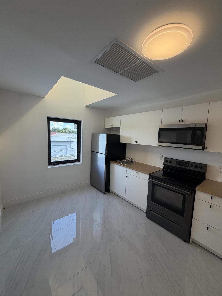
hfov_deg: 85.7
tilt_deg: -6.9
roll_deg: -2.6
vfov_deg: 102.1
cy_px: 148
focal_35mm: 14
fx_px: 120
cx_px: 111
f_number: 2.2
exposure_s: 1/120
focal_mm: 2.22
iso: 50
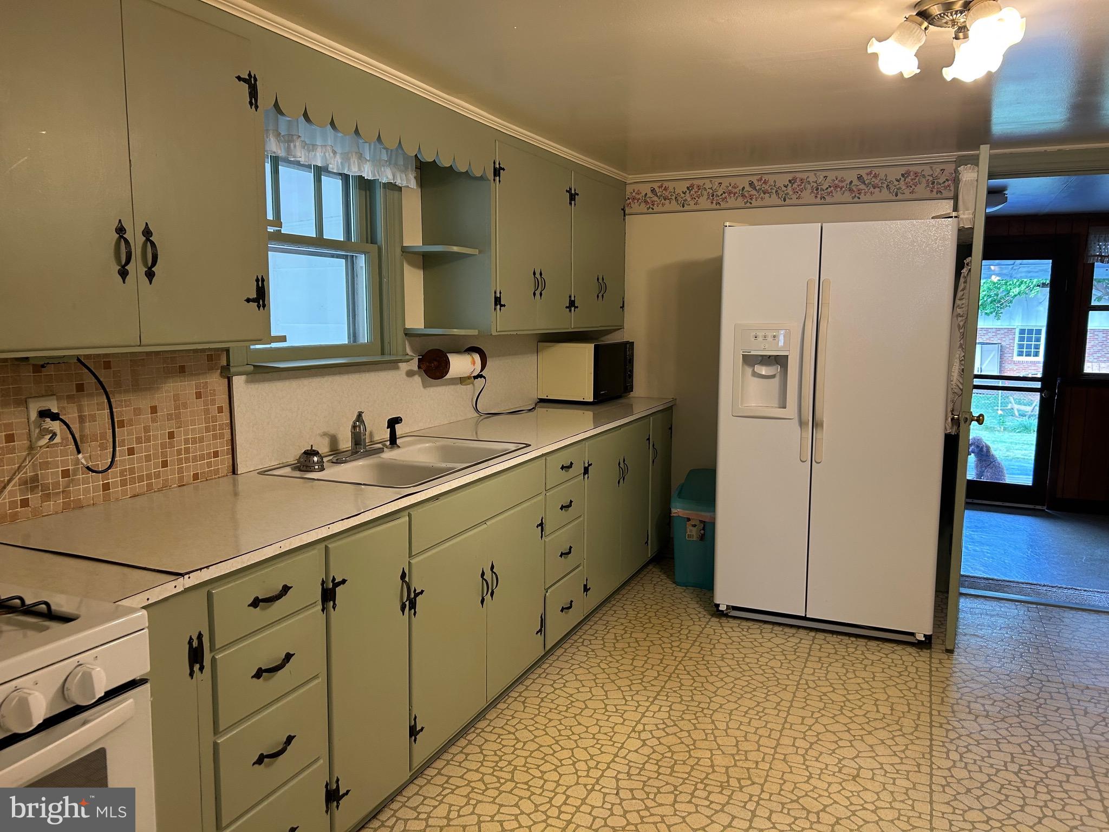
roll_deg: +0.0
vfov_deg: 53.1
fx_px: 833
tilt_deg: -7.7
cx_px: 554
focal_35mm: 26
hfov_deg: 67.3
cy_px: 416
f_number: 1.5
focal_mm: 5.7
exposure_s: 1/60
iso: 100
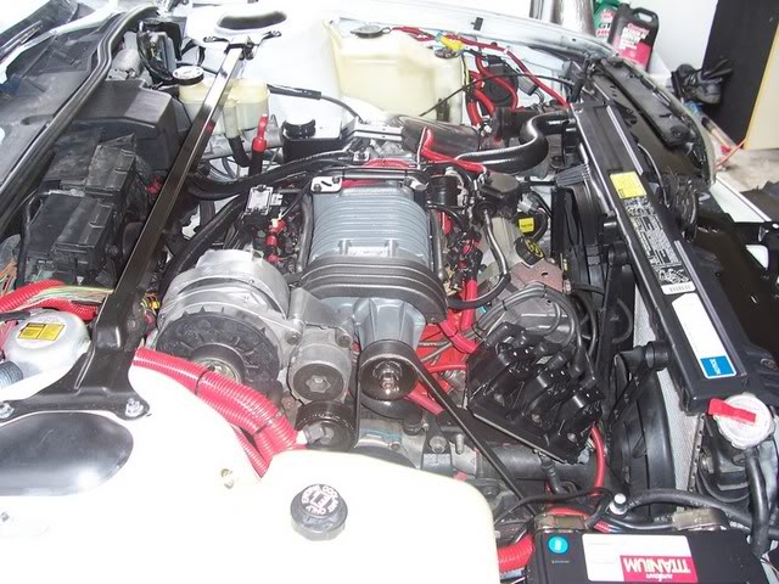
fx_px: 765
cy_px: 292
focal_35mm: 34
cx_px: 390
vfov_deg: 41.8
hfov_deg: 54.0
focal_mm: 5.6
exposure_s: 1/60
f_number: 2.7
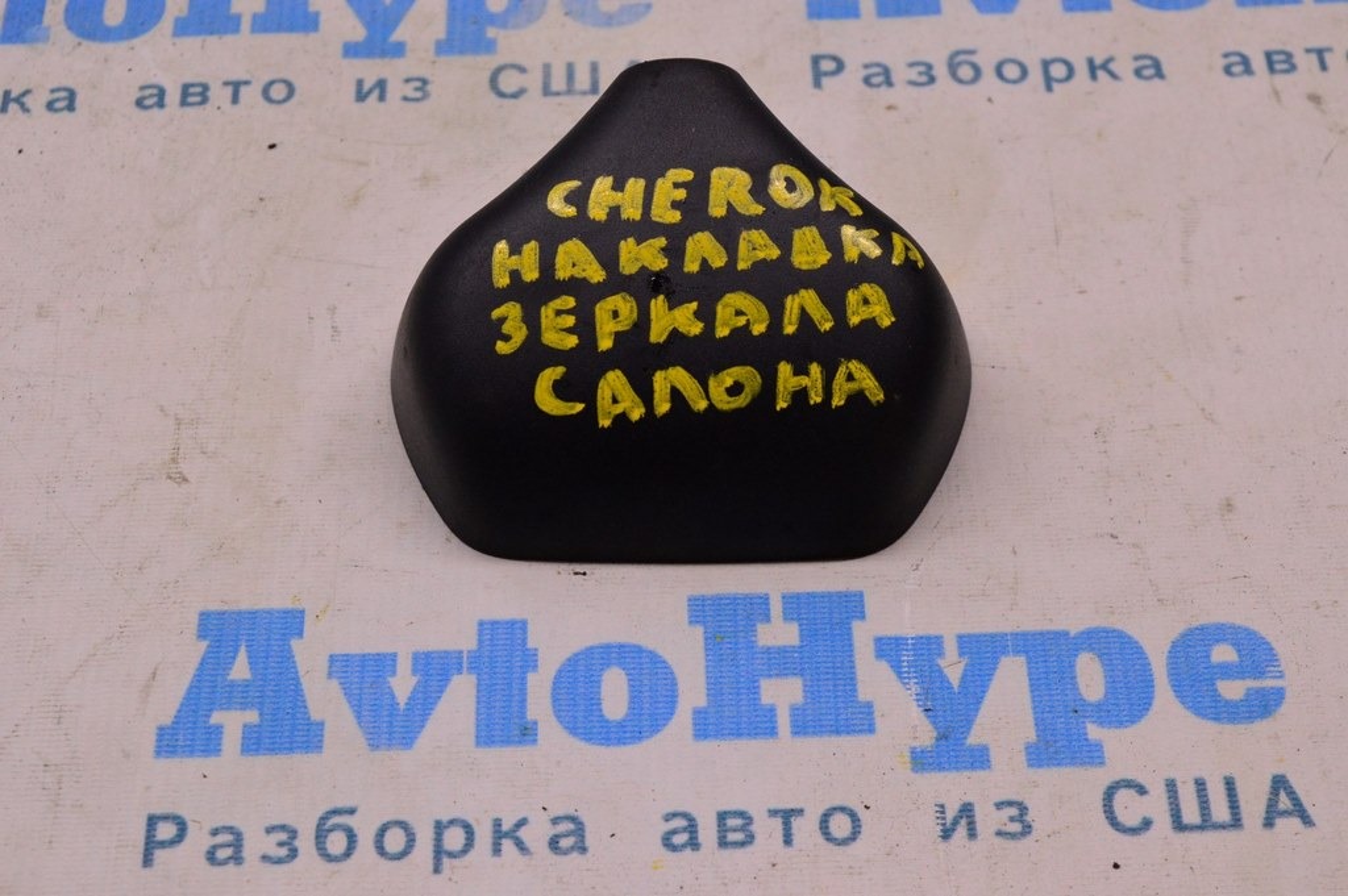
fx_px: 2918
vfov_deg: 17.5
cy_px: 448
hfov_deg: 26.0
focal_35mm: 78
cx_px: 674
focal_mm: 52
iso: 1600
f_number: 8
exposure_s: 1/125
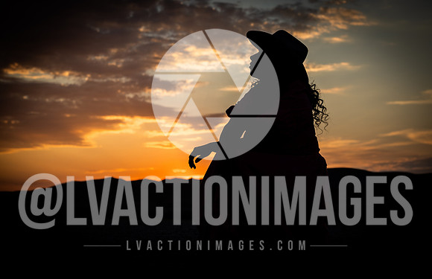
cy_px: 142
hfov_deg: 35.9
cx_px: 249
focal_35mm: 56
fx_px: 664
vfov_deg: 23.7
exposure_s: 1/320
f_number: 4.5
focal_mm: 48
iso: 64
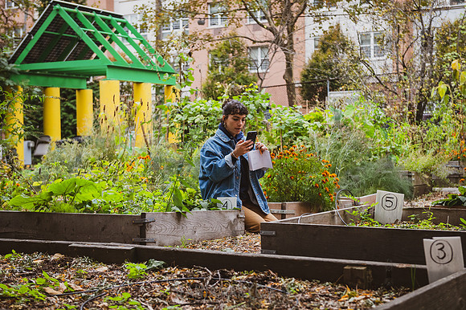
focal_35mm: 63
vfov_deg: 21.5
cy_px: 155
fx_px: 815
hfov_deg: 31.9
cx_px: 235
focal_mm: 62
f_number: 4.5
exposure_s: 1/1000
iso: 2000
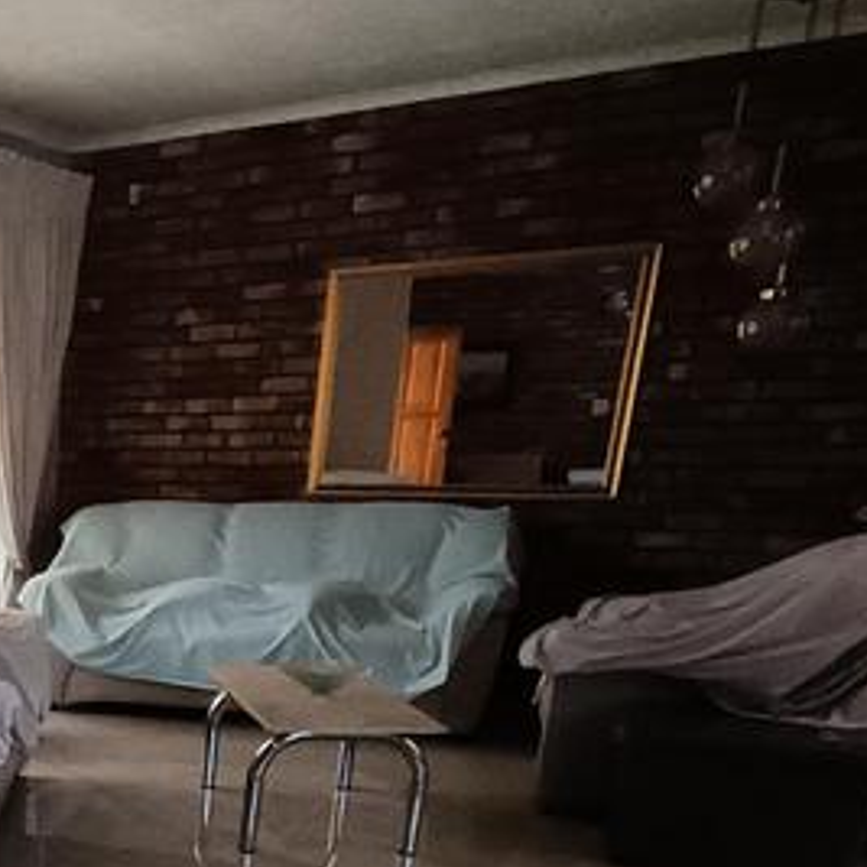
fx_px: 1275
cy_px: 854
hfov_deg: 31.8
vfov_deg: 34.4
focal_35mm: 45
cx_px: -156
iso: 856
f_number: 2.2
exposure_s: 1/50
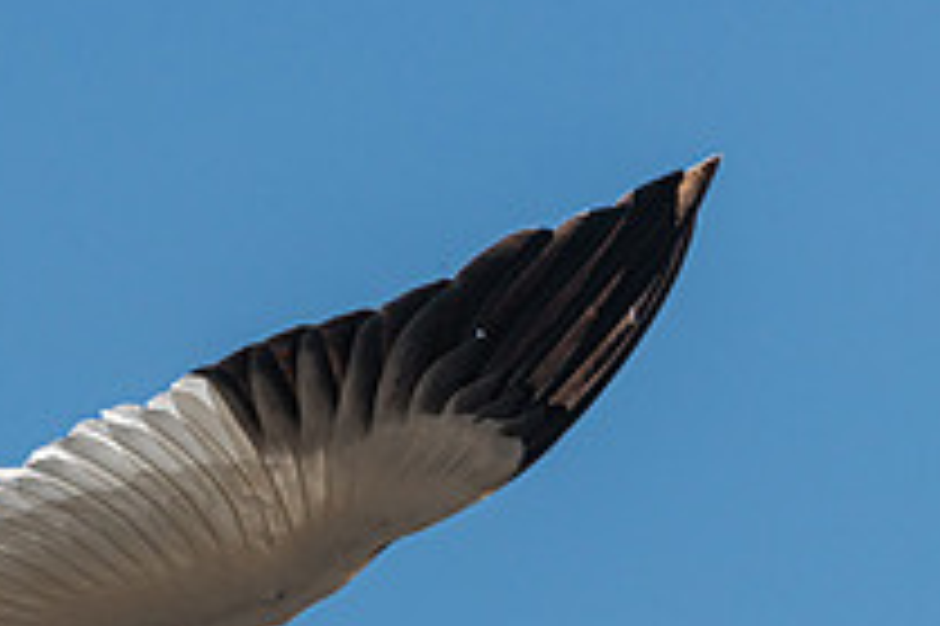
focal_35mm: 1332
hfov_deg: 1.5
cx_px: 13
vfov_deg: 1.0
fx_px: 34752
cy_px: 813
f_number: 13
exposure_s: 1/1600
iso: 125
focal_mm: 480
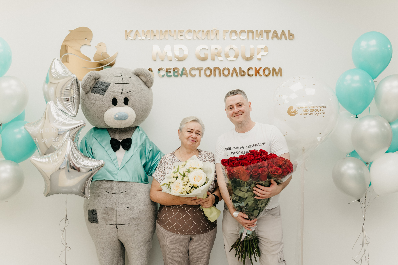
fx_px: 397
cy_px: 132
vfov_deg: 37.0
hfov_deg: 53.2
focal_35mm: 36
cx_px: 199
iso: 400
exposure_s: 1/160
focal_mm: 35
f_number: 4.5
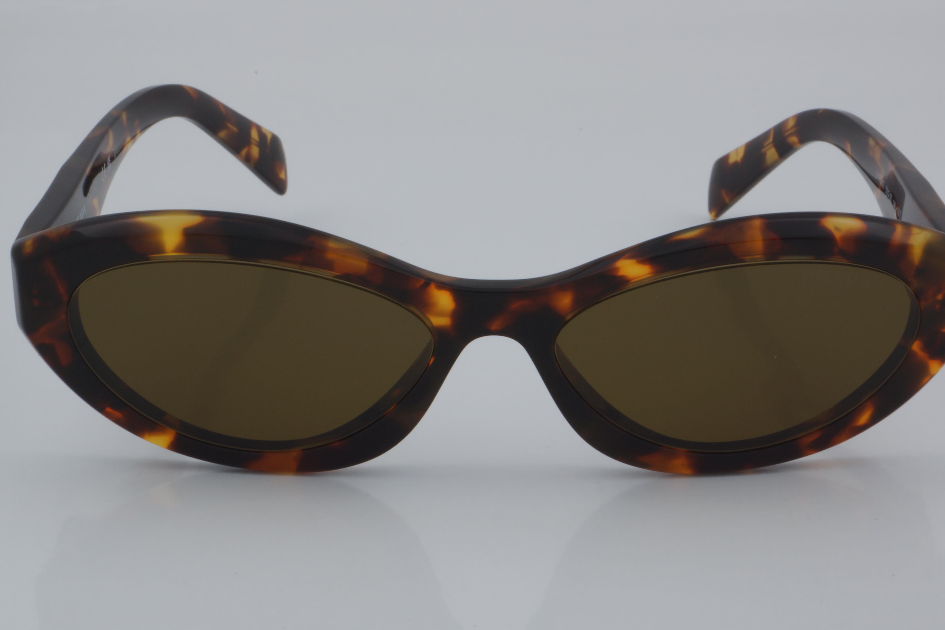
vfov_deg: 15.8
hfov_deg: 23.5
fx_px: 2271
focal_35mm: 87
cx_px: 495
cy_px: 325
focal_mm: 55
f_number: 32
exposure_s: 1/4
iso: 100
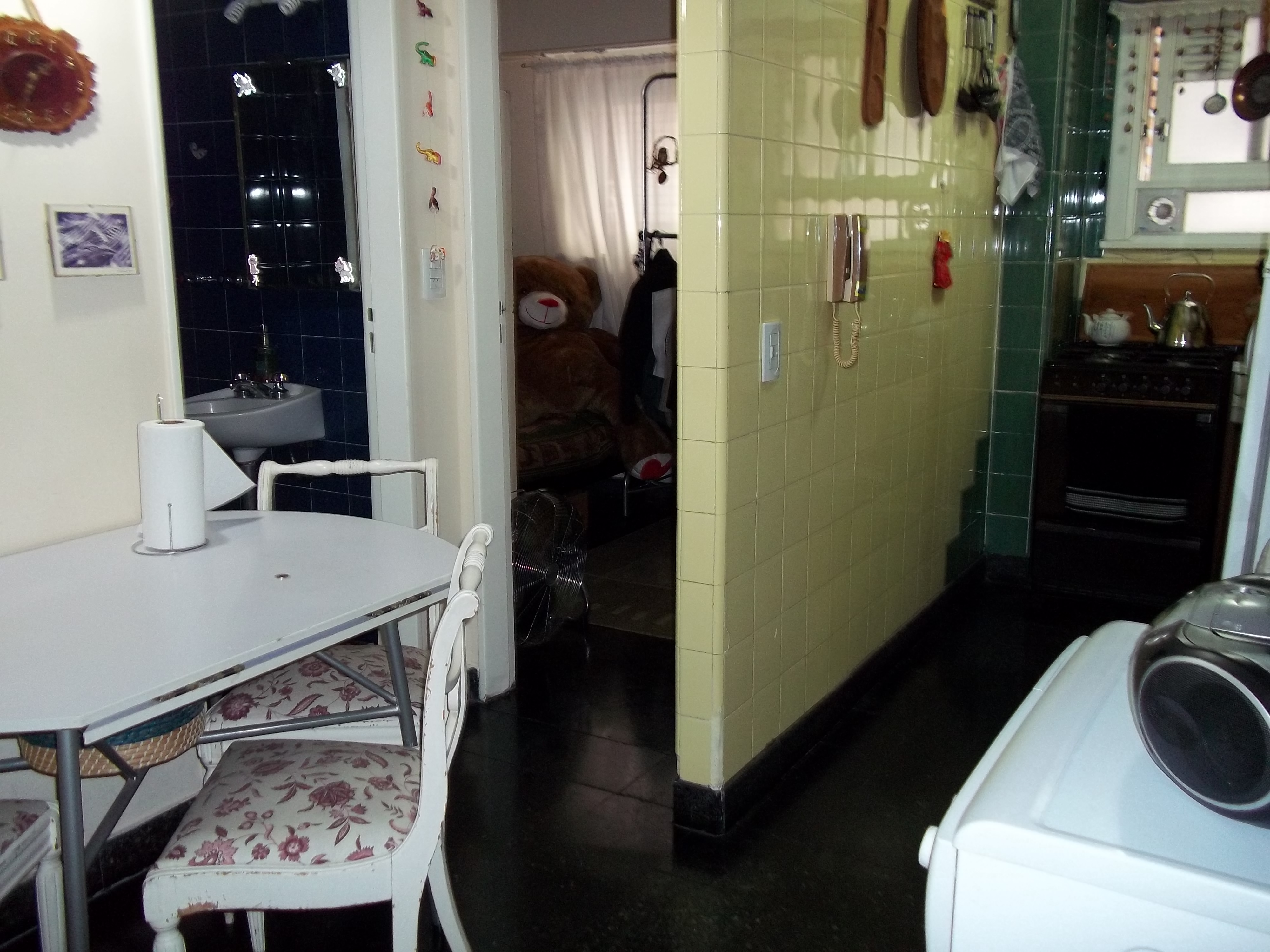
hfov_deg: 56.8
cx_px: 635
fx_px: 1174
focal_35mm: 32
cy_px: 476
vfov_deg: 44.2
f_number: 2.9
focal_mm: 5.7
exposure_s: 1/30
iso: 160
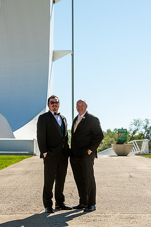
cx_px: 75
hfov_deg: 16.3
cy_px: 112
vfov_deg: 24.2
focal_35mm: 84
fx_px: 528
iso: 400
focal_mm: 75
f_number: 5.6
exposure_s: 1/2000
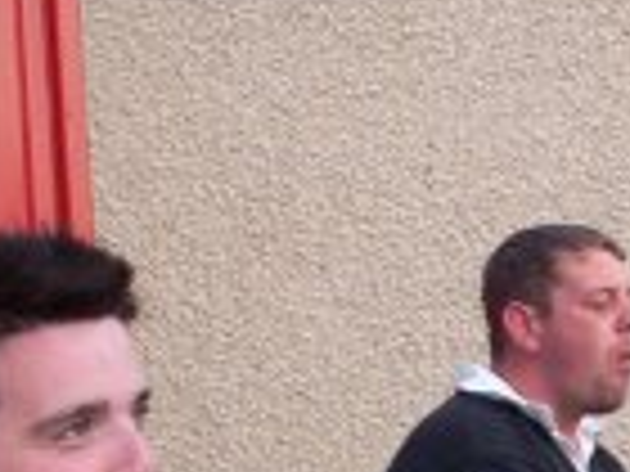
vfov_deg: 13.3
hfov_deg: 17.6
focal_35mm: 109
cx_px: 634
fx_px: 1984
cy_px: 539
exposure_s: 1/60
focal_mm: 4.99
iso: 140
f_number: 4.5
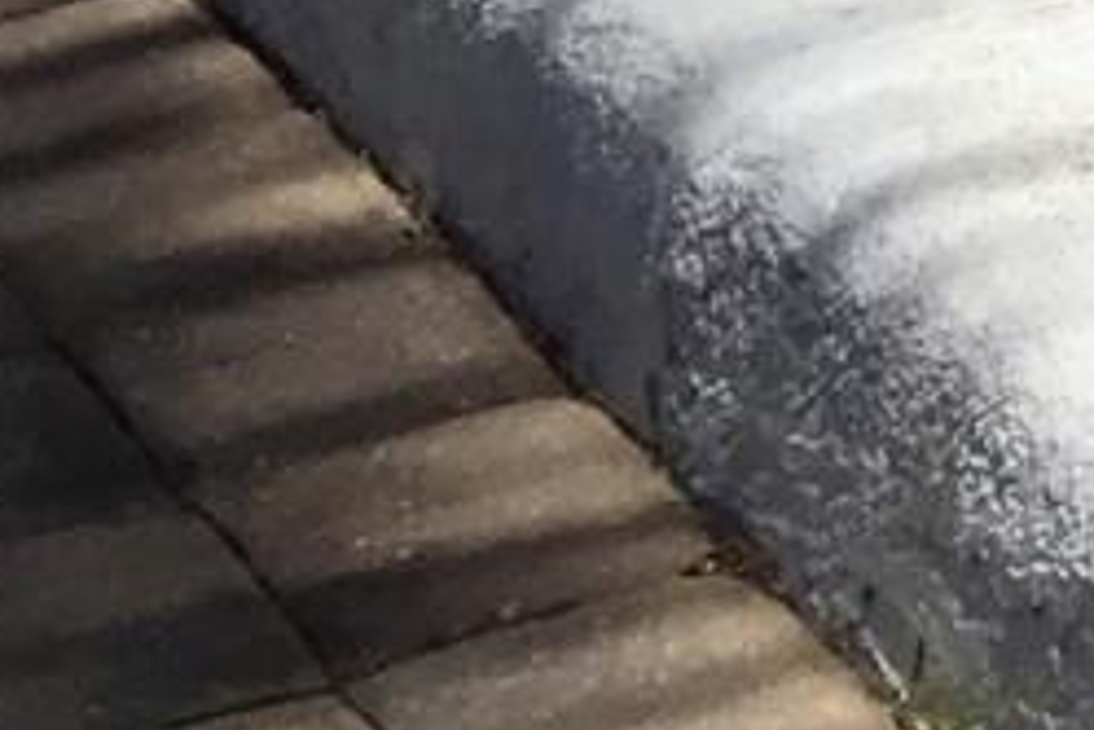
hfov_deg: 9.3
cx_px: 2219
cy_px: -1785
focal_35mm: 207
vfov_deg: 5.9
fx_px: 6290
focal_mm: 3.3
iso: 25
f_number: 2.4
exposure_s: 1/3268
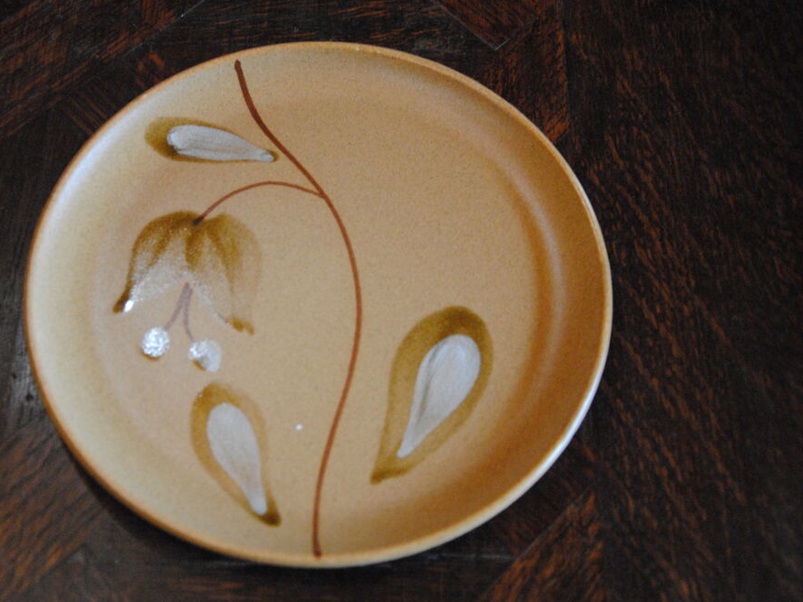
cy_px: 300
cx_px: 353
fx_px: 1299
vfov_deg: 26.1
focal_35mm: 56
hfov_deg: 34.3
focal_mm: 34
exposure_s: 1/30
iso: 1600
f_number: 4.2
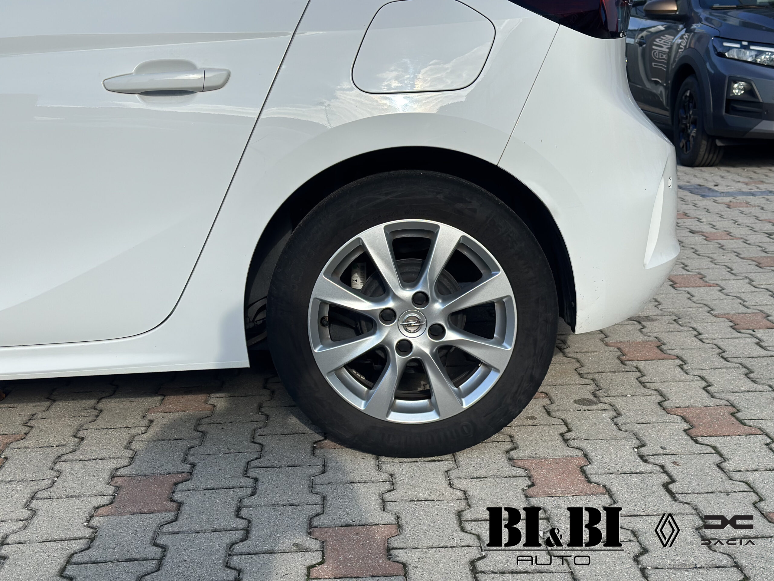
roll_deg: -0.6
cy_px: 290
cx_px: 387
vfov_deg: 30.3
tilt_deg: -12.4
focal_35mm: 48
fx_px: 1073
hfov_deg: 39.7
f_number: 1.78
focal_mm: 6.86
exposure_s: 1/4566
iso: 100
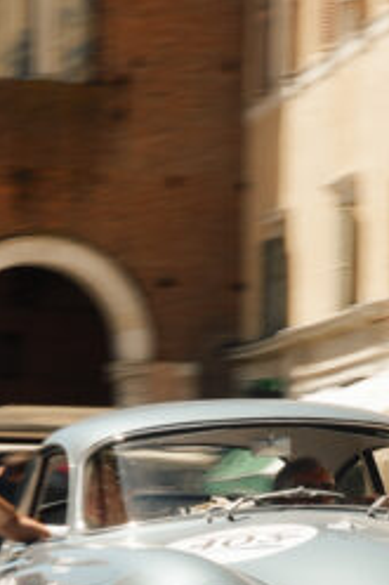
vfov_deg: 10.6
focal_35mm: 192
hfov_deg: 7.1
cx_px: 265
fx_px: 3116
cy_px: 627
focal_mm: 34
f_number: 13
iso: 100
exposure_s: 1/40
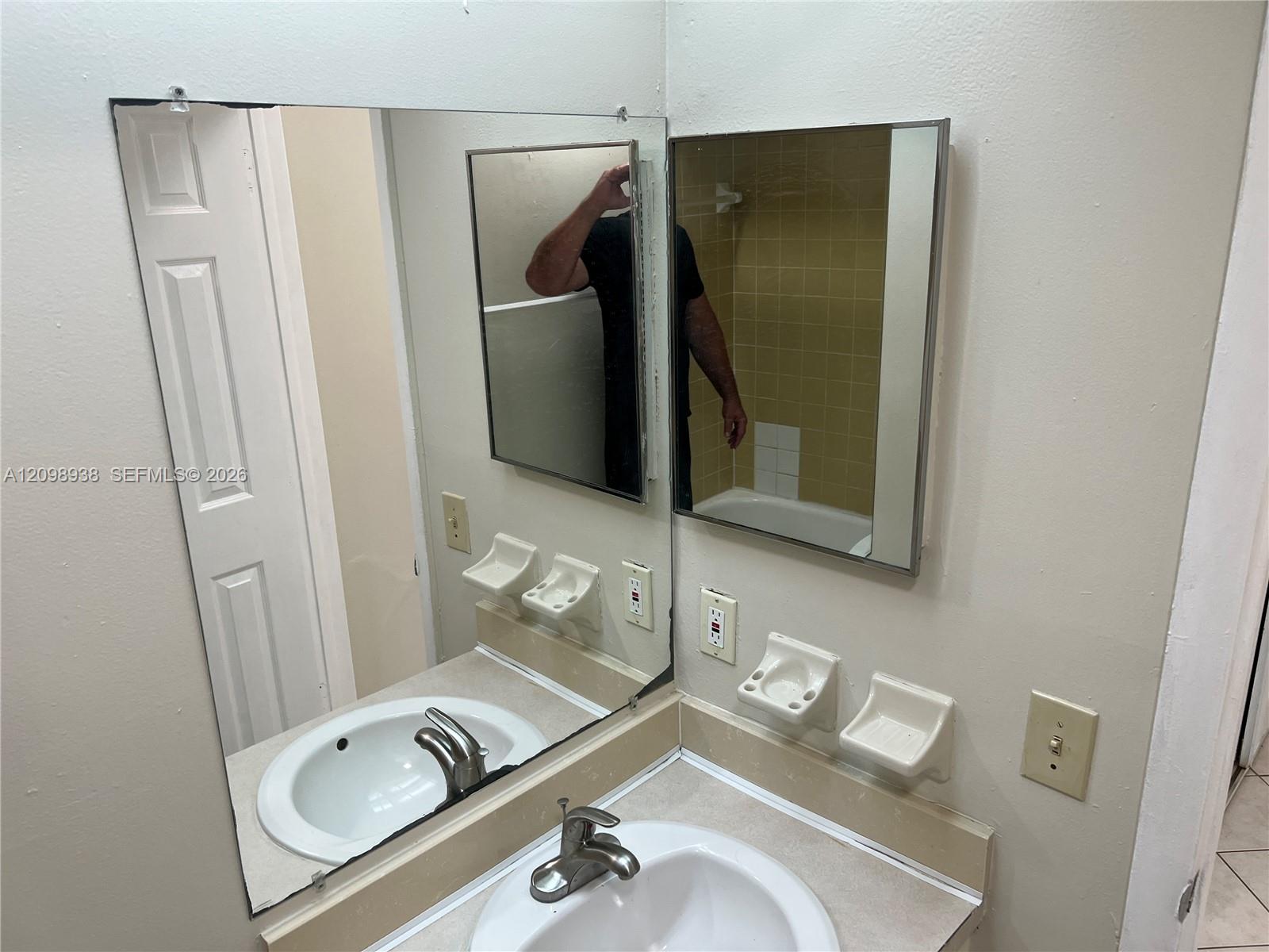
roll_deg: +1.1
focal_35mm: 26
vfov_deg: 53.1
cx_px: 634
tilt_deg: -17.7
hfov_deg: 67.3
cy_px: 476
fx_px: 953
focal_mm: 5.7
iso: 100
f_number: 1.5
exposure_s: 1/120
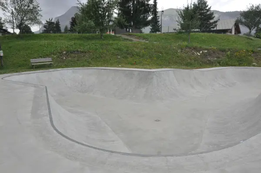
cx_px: 130
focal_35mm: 27
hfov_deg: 67.4
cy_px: 86
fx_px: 196
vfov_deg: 47.9
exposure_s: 1/250
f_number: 16
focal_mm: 18
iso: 800
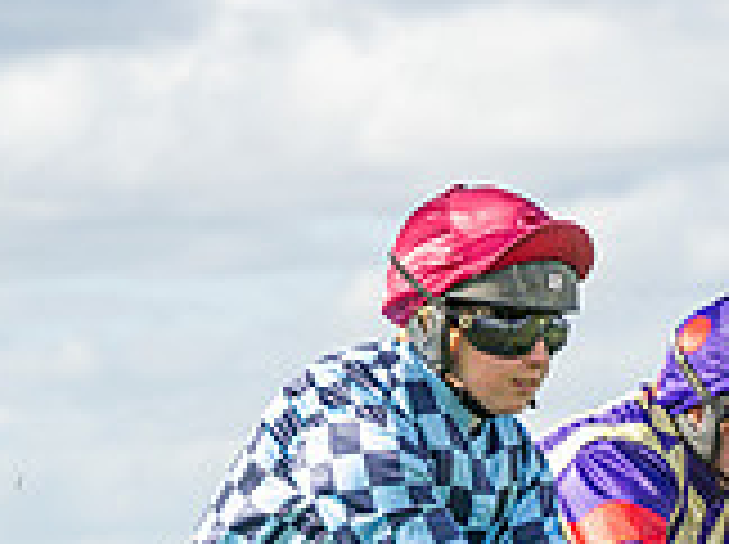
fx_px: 8874
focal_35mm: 422
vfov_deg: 3.5
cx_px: 1118
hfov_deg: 4.7
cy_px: 825
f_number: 4
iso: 400
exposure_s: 1/1600
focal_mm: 87
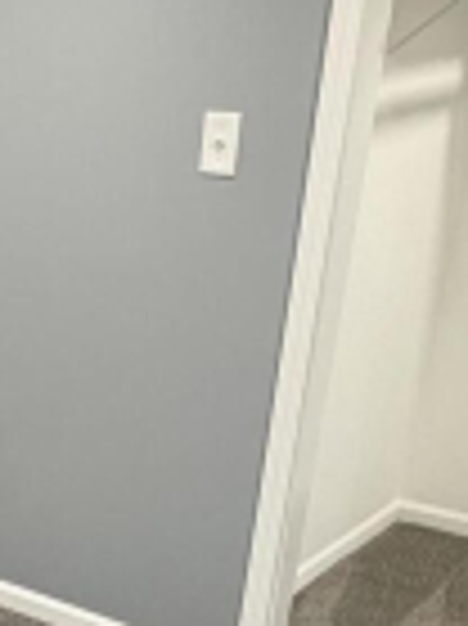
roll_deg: +1.2
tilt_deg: -25.7
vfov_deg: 27.8
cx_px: -184
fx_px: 1210
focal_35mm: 67
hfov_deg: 19.7
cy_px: 574
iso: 320
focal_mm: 2.22
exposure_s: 1/60
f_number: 2.2
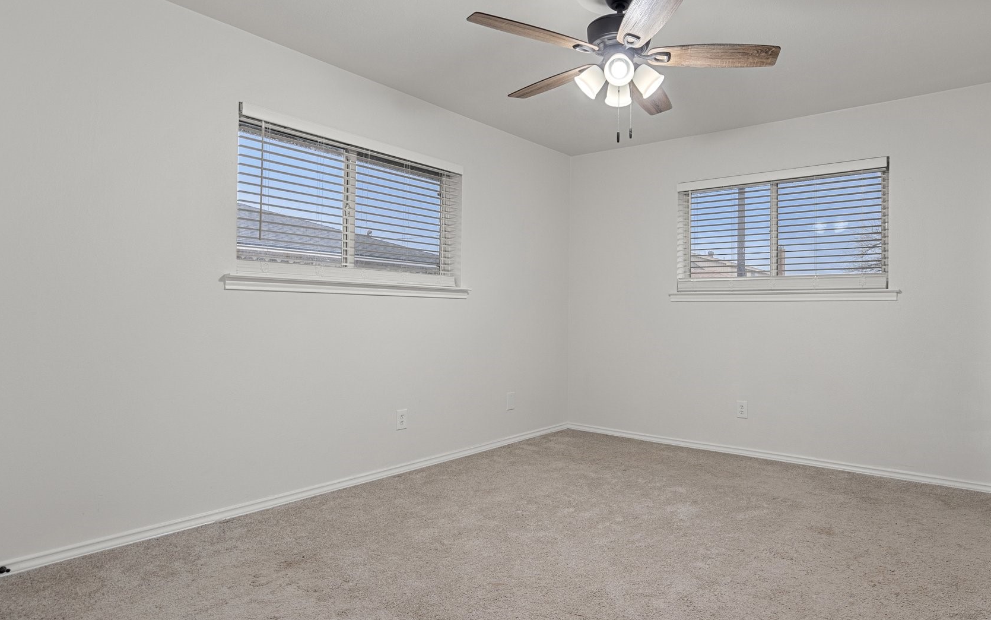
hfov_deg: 84.2
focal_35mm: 20
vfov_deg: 59.6
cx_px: 587
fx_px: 540
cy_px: 325
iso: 400
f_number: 8
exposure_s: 1/3
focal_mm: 16
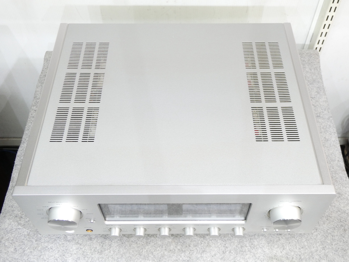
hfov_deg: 50.1
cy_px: 131
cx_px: 174
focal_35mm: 37
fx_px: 373
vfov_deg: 38.7
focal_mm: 6.7
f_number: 3.7
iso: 200
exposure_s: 1/10
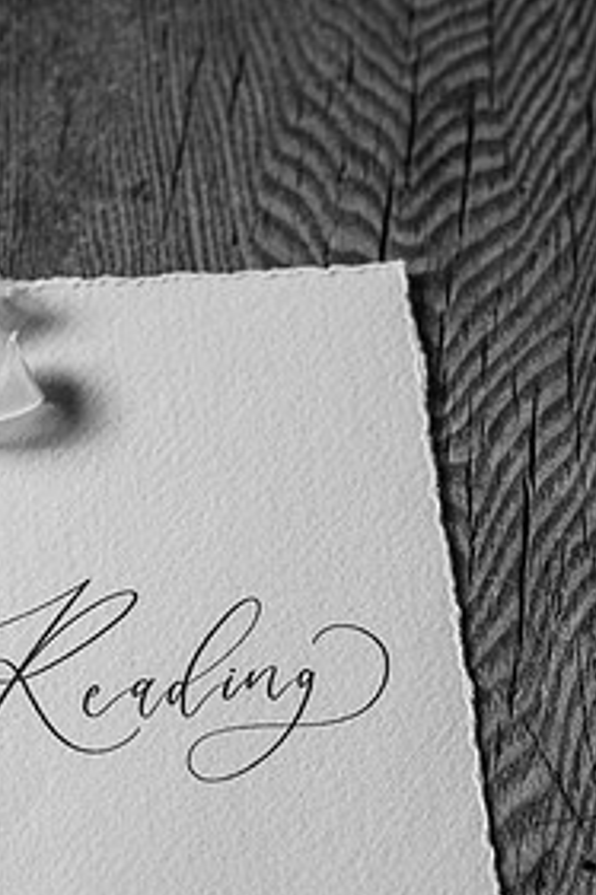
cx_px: 155
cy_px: 707
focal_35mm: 56
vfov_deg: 34.6
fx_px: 1392
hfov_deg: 23.9
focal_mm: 35
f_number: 3.5
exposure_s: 1/200
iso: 900
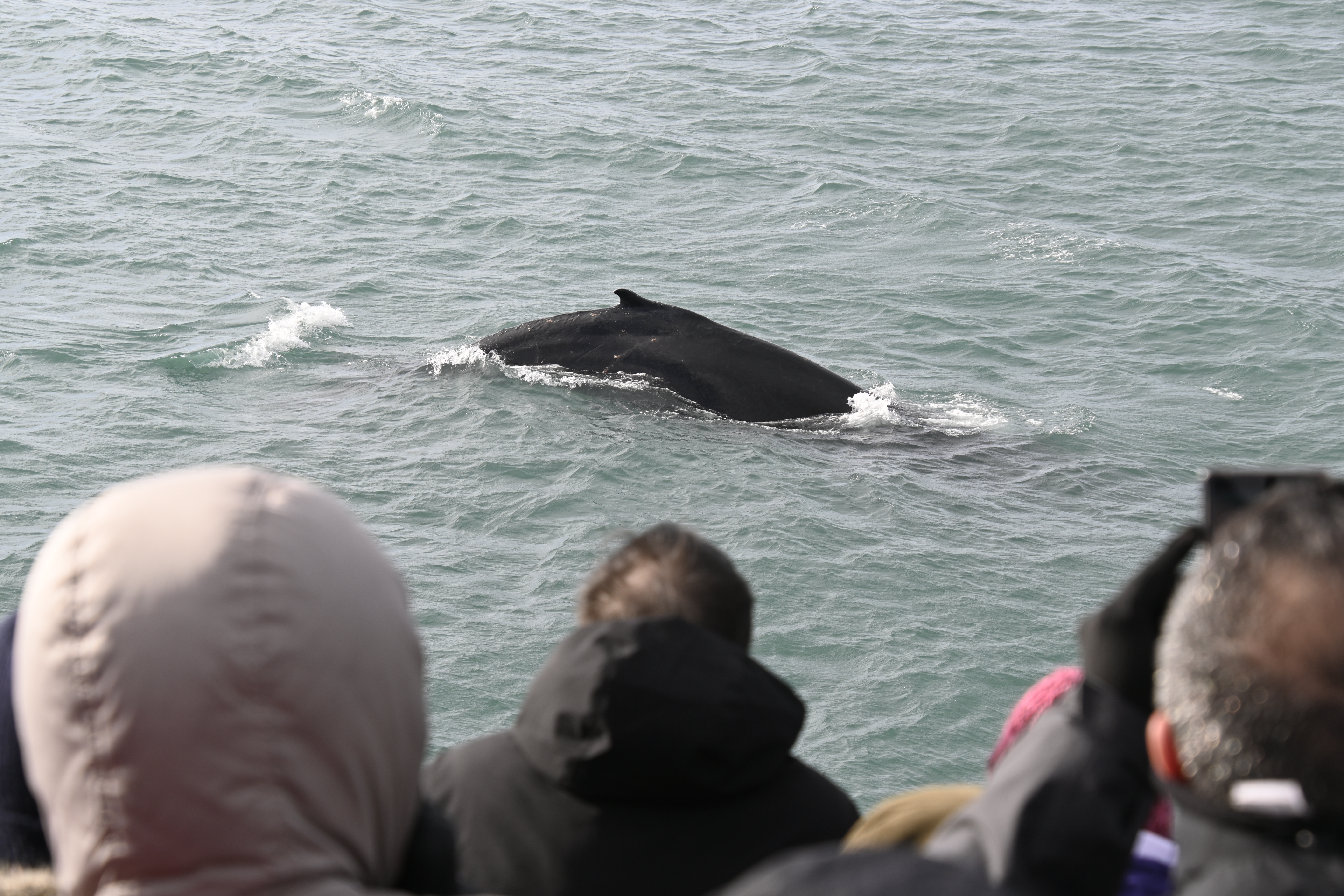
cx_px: 672
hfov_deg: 19.5
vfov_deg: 13.0
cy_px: 448
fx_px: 3920
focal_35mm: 105
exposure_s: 1/320
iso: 100
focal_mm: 70
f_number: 6.3
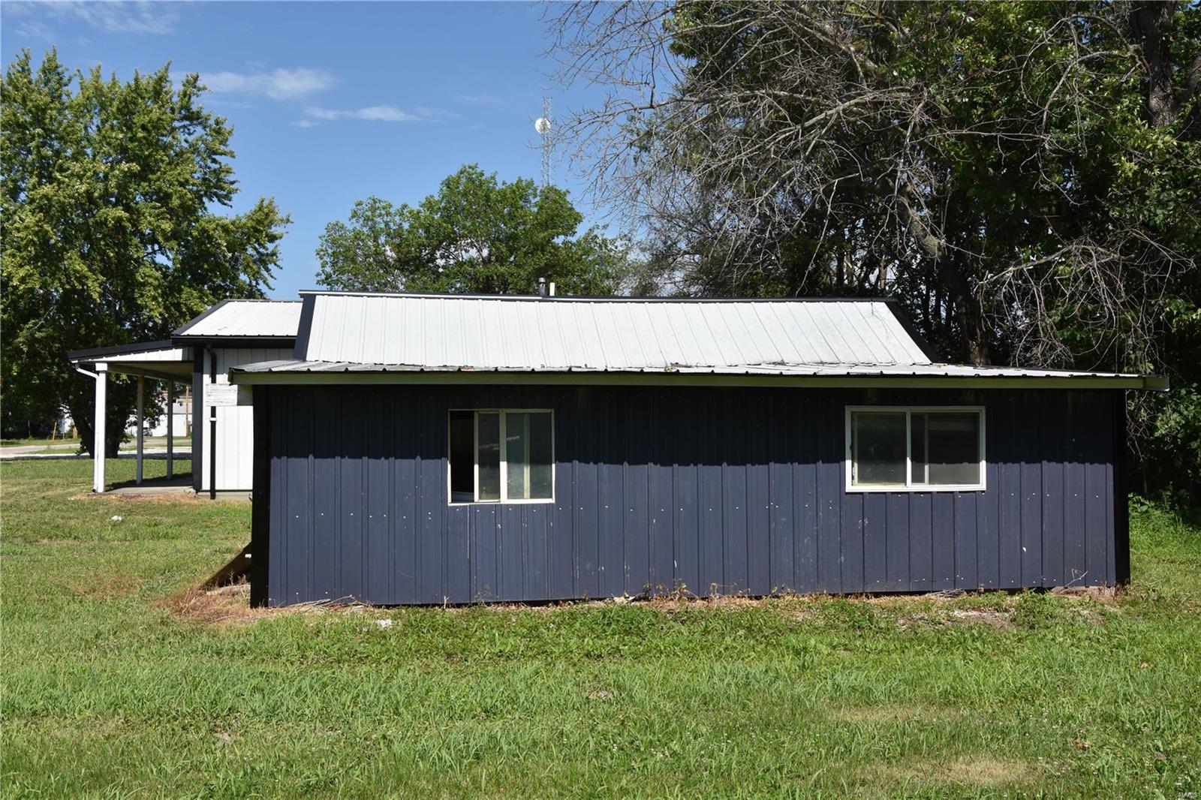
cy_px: 400
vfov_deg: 40.0
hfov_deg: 57.2
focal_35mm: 33
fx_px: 1101
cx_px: 600
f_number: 8
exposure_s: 1/500
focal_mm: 22
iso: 220
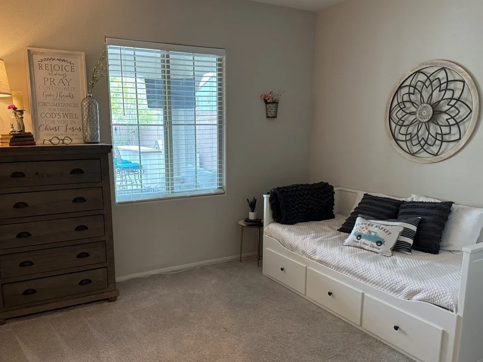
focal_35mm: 28
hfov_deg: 63.3
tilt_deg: -11.5
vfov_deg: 49.7
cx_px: 219
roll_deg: +0.1
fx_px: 391
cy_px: 198
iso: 400
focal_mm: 6.76
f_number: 1.78
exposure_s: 1/60
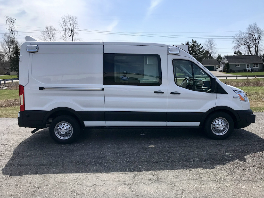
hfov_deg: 63.4
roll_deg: +0.6
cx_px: 132
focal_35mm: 28
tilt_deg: -8.4
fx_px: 214
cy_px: 99
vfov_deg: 49.7
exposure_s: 1/3300
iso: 20
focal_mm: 3.99
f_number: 1.8
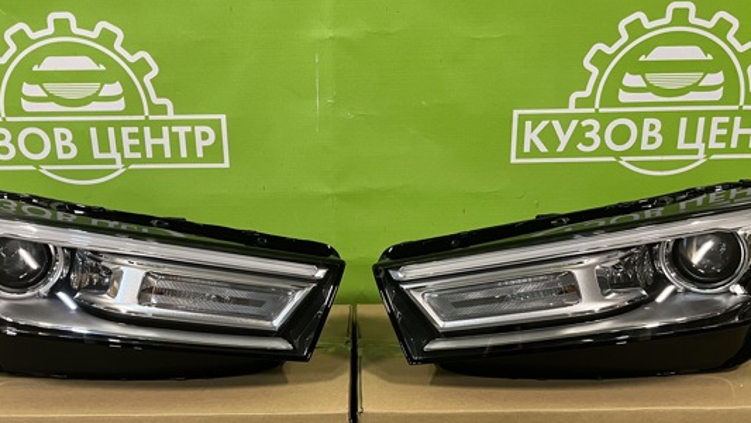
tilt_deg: -18.7
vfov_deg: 34.2
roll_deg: +0.4
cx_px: 355
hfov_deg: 58.0
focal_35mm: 34
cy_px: 300
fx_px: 677
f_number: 1.6
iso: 320
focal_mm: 5.1
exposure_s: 1/50
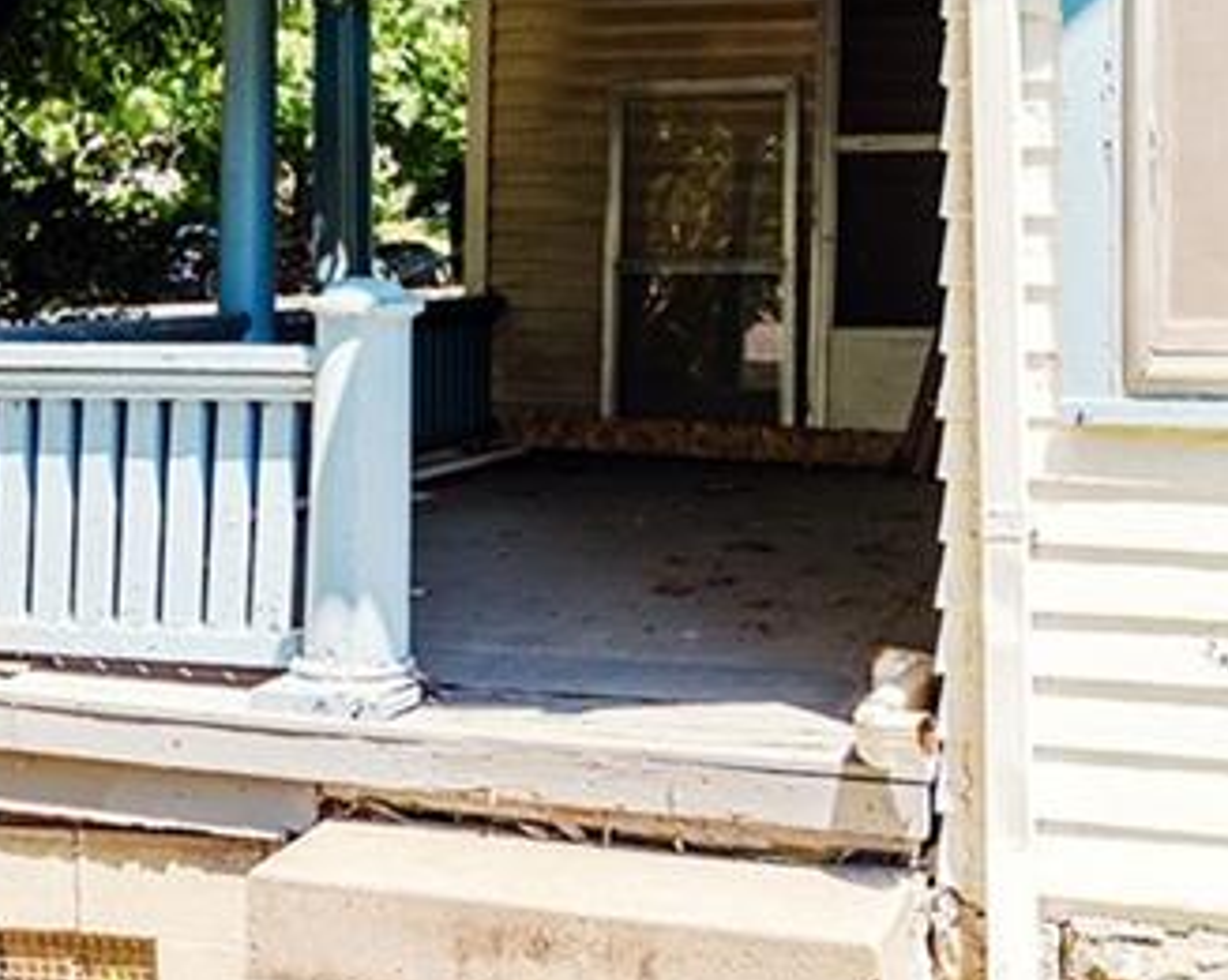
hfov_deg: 39.5
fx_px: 1707
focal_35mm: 47
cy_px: 237
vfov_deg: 31.4
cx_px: 702
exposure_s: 1/500
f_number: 4
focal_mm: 16
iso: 100
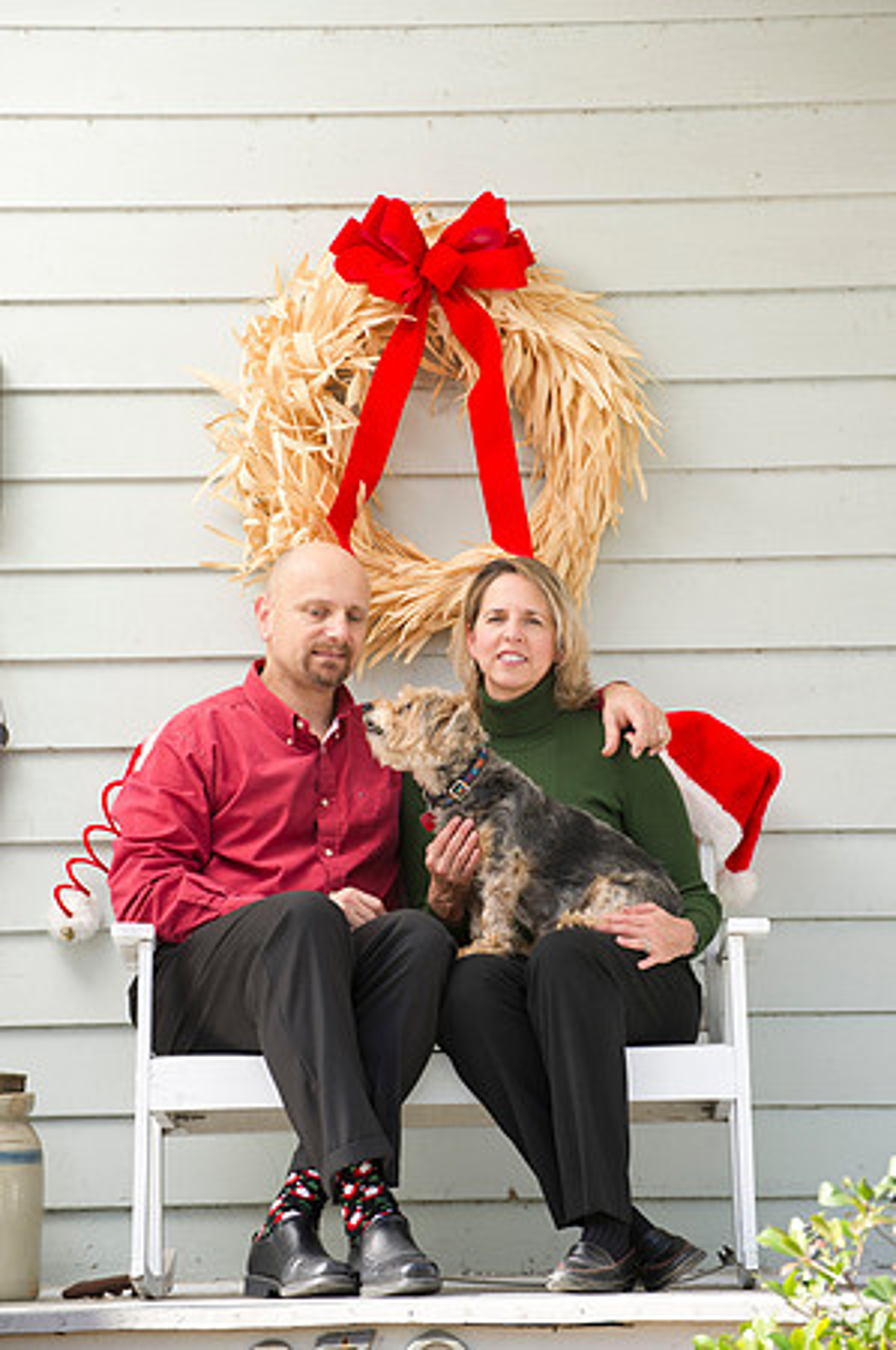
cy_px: 675
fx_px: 6361
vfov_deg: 12.1
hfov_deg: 8.1
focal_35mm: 170
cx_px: 448
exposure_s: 1/100
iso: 200
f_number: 5.6
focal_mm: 170
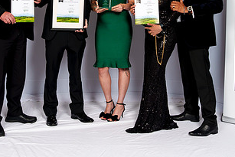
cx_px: 101
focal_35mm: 56
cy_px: 16
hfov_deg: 35.6
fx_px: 366
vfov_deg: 23.6
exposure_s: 1/125
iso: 100
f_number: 8
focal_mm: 29
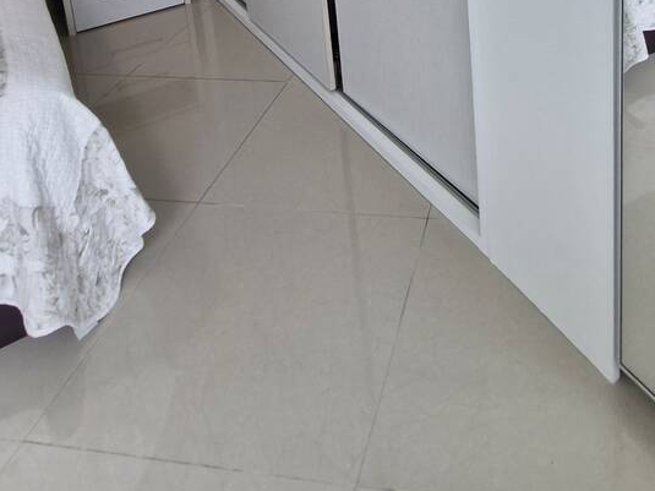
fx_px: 662
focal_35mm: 35
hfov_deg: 51.4
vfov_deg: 32.1
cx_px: 449
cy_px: -129
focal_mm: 1.74
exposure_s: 1/60
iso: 64
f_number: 2.2
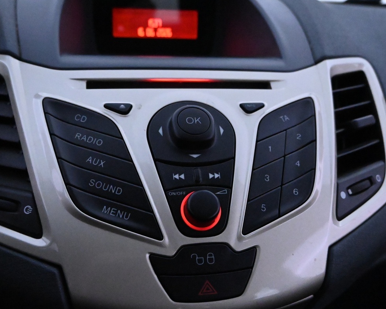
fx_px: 423
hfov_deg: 49.1
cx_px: 194
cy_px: 173
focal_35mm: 37
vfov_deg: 40.1
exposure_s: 1/320
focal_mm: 16
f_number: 3.5
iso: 10000
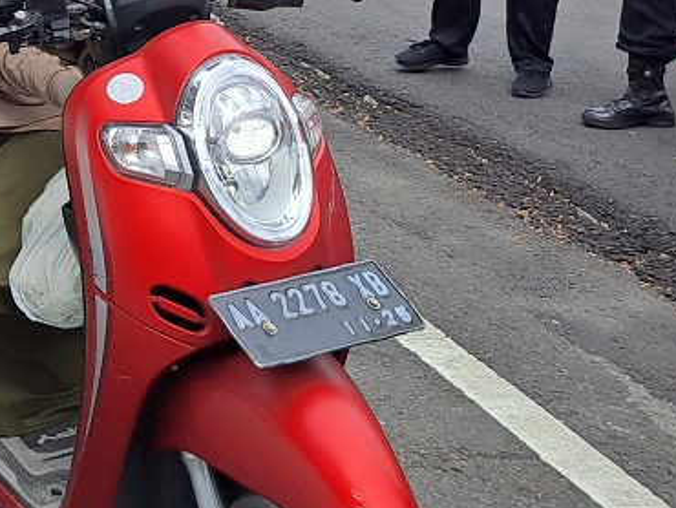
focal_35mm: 81
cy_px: -188
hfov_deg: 22.5
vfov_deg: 17.0
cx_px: -102
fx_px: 1583
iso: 32
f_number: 1.8
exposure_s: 1/402
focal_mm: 4.65
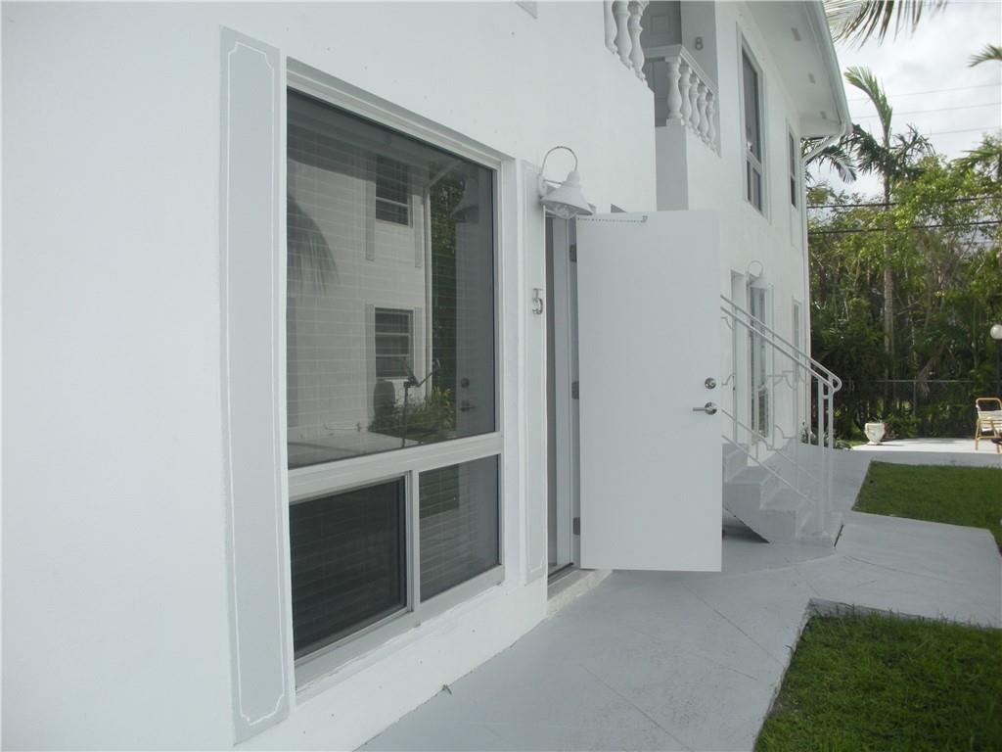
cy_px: 376
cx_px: 501
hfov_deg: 51.4
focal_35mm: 36
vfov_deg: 39.7
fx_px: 1042
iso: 88
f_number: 3.5
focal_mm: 6.3
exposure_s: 1/844
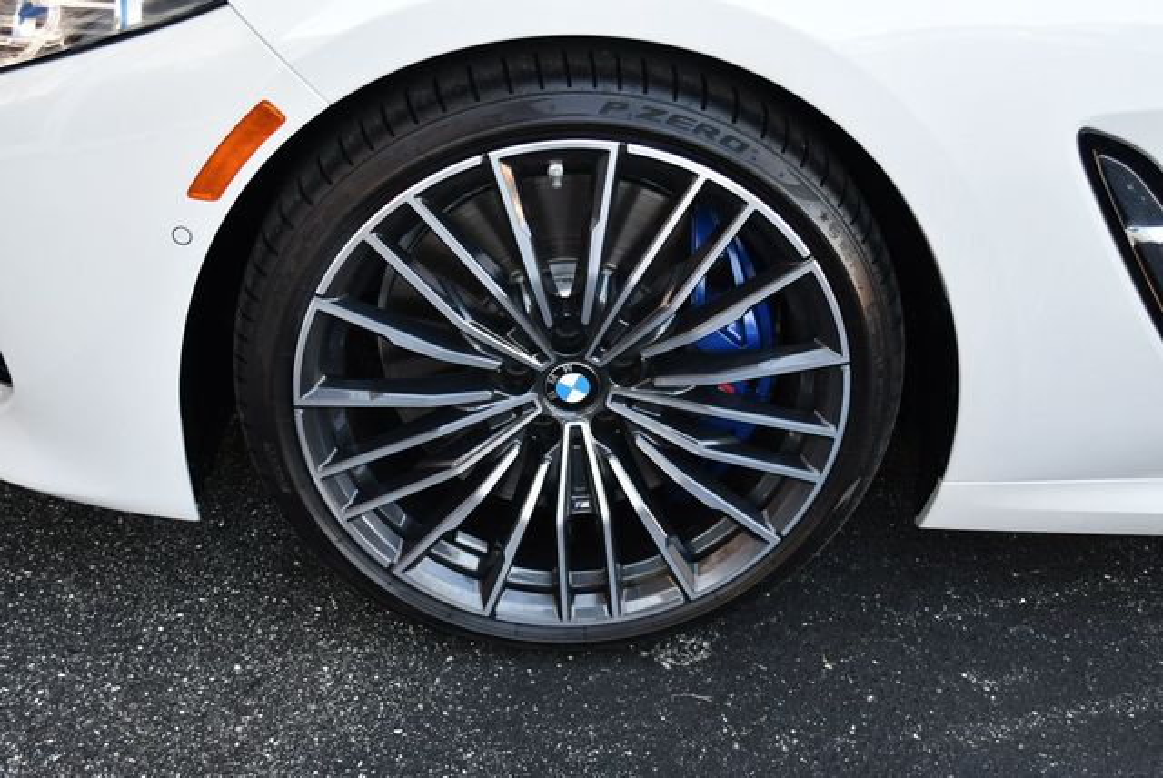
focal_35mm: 44
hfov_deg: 44.5
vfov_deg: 30.6
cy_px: 389
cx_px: 582
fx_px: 1423
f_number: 4
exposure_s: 1/250
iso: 450
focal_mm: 22
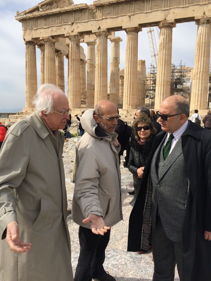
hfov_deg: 48.2
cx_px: 106
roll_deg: -1.2
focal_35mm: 29
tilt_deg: -8.6
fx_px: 236
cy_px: 140
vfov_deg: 61.7
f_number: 2.2
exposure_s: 1/2564
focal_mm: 4.15
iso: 32
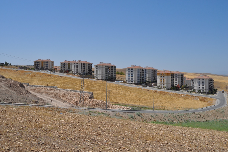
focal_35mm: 30
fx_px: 190
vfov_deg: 43.6
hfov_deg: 61.9
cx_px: 114
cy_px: 76
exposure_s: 1/400
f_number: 10
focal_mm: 20
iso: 200
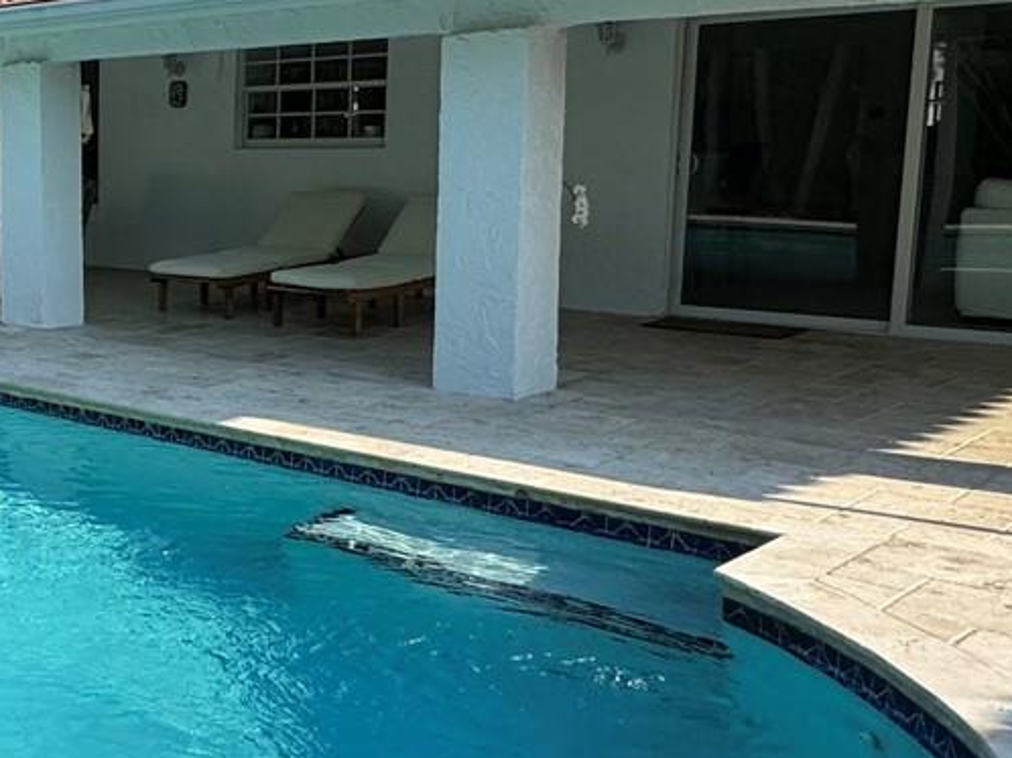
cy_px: 305
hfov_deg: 31.9
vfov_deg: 32.1
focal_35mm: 45
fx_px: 1315
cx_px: -311
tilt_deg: -8.6
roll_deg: +2.1
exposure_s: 1/1323
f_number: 2.2
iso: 40
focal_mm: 2.22
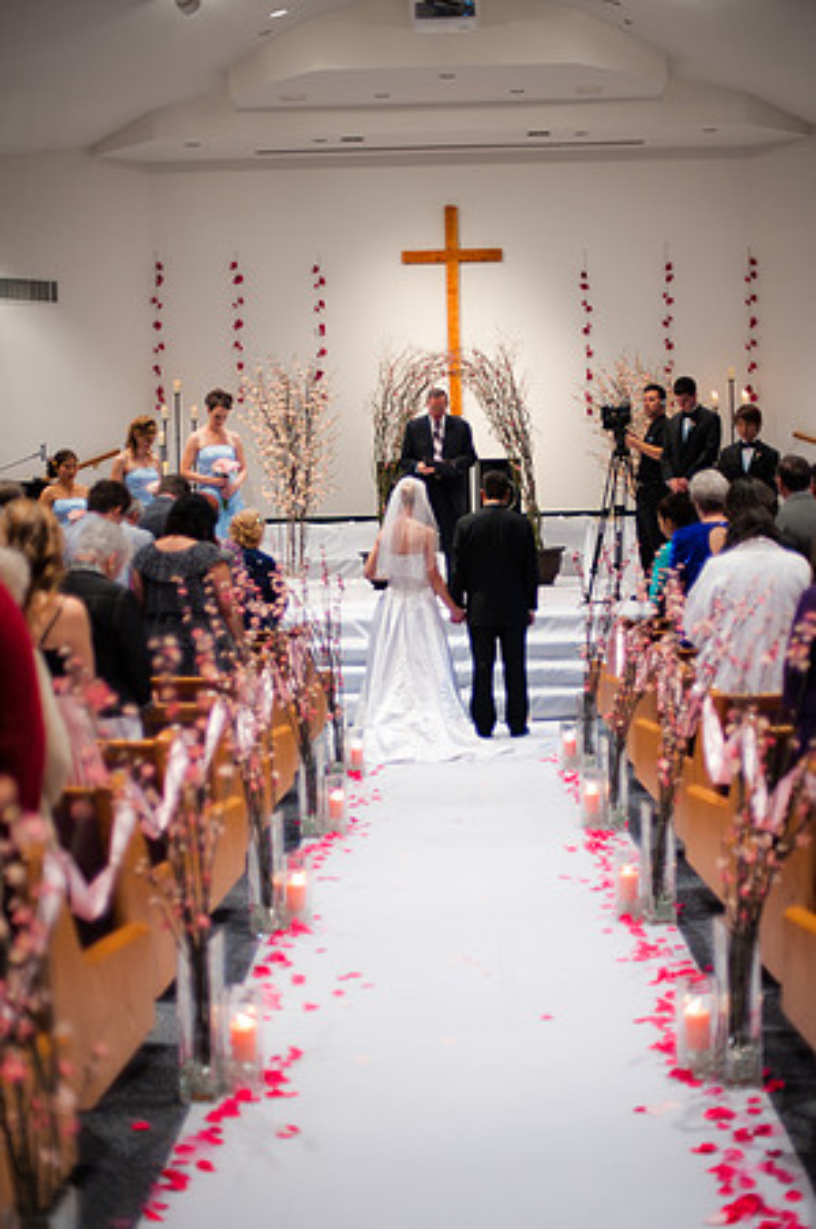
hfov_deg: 26.9
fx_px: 1704
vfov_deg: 39.6
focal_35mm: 50
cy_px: 614
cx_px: 408
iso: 400
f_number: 1.4
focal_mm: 50
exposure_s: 1/250
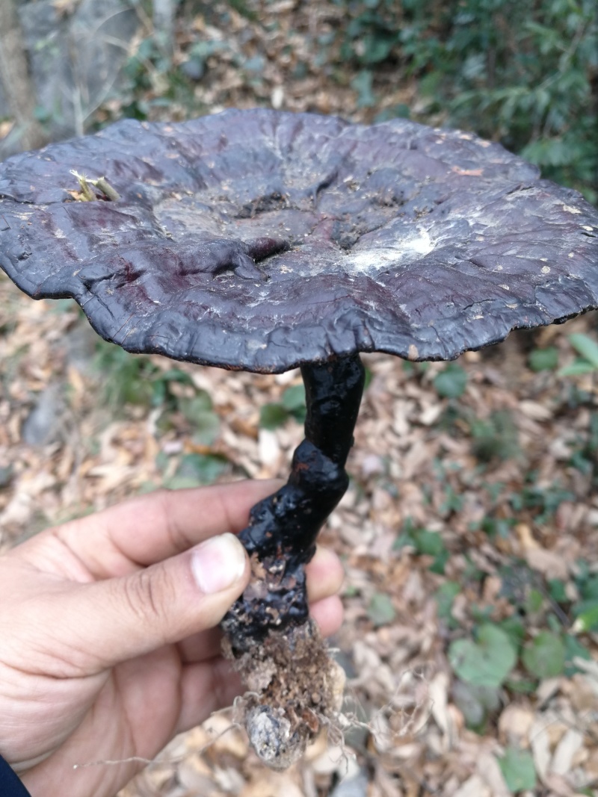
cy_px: 398
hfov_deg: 51.3
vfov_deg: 65.3
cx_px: 299
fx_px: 622
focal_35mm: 27
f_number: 2.2
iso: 50
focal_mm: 3.95
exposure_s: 1/142
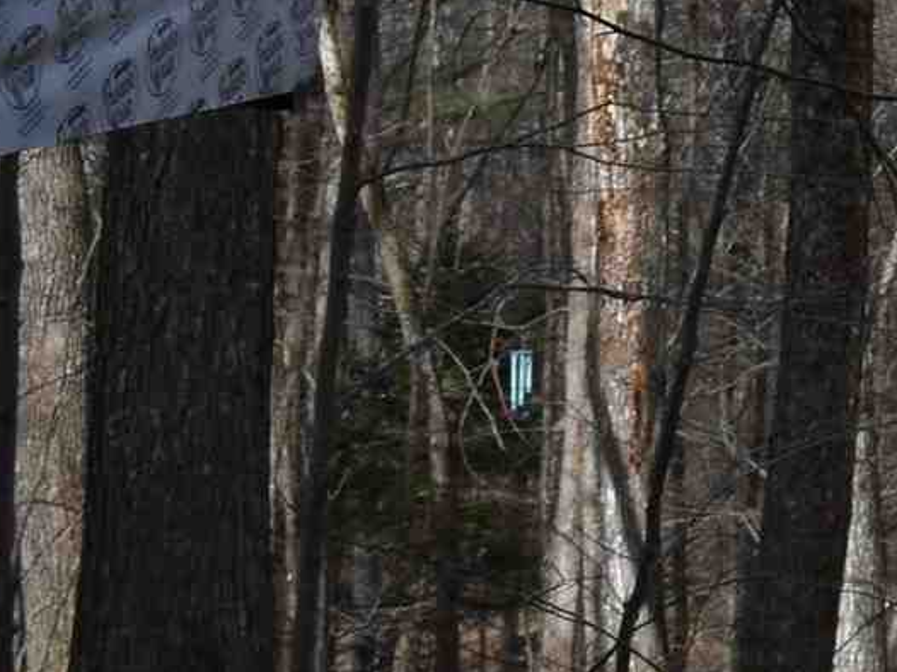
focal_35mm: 194
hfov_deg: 8.8
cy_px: -481
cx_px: 2483
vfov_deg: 7.5
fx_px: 5020
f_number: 8
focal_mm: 23
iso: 280
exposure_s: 1/500
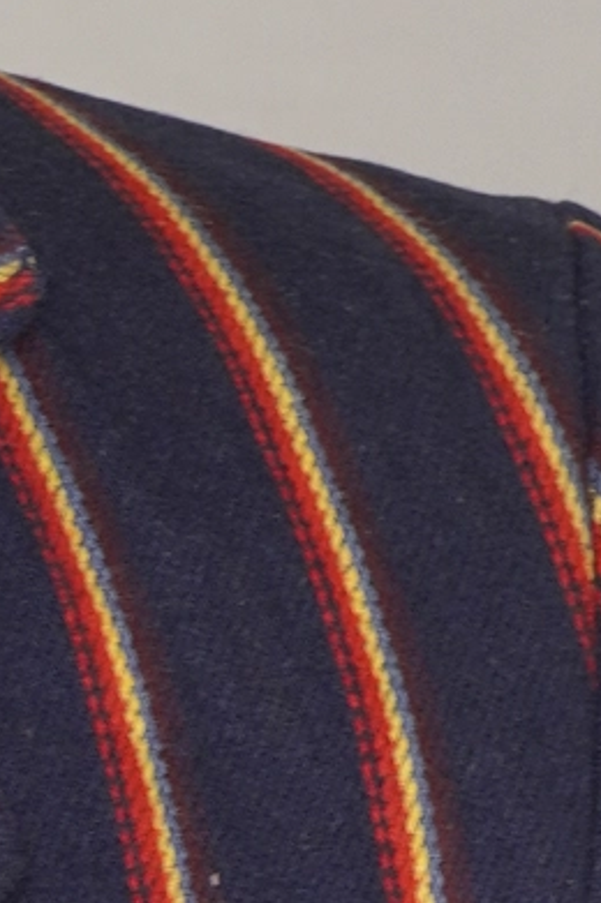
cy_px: 1515
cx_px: -1086
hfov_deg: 3.8
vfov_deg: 5.7
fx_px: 8880
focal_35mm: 354
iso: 200
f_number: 5.6
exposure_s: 1/15
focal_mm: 32
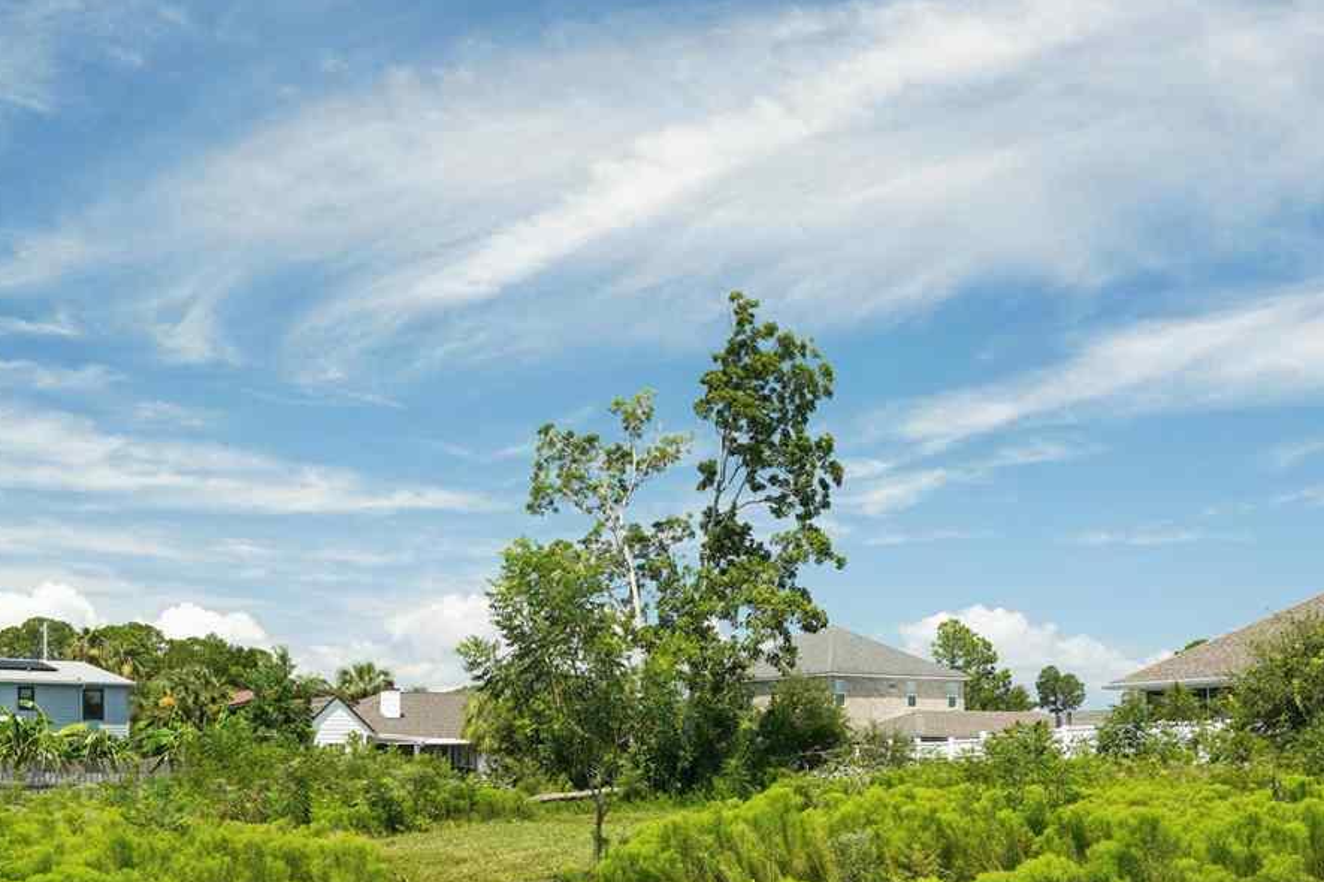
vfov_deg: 34.4
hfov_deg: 51.9
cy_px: 745
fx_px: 1360
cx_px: 635
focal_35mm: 37
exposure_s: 1/60
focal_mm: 16
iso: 100
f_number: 13
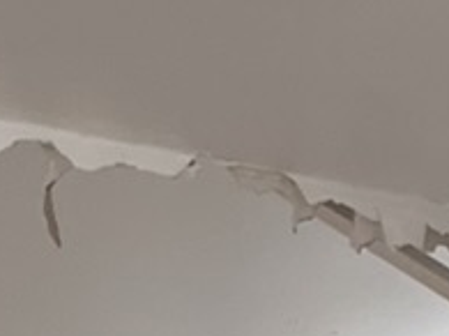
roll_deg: -0.6
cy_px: 1473
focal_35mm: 273
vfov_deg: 4.8
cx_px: 557
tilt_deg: -0.4
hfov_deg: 7.2
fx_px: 3539
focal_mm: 5.1
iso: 50
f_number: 1.6
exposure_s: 1/121
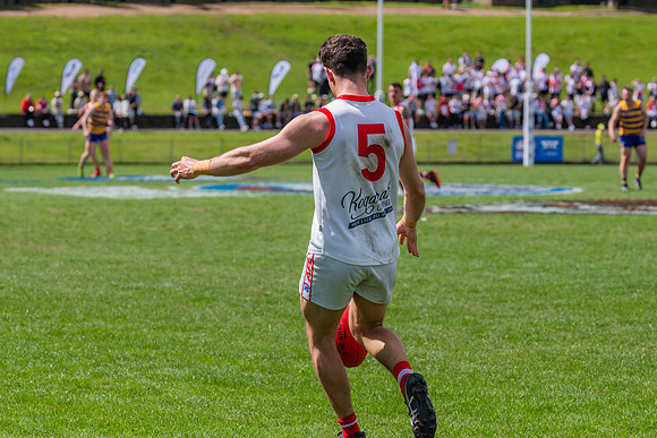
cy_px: 219
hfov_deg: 10.8
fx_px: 3468
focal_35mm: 190
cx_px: 328
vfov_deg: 7.2
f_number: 8
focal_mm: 190
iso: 800
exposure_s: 1/1600
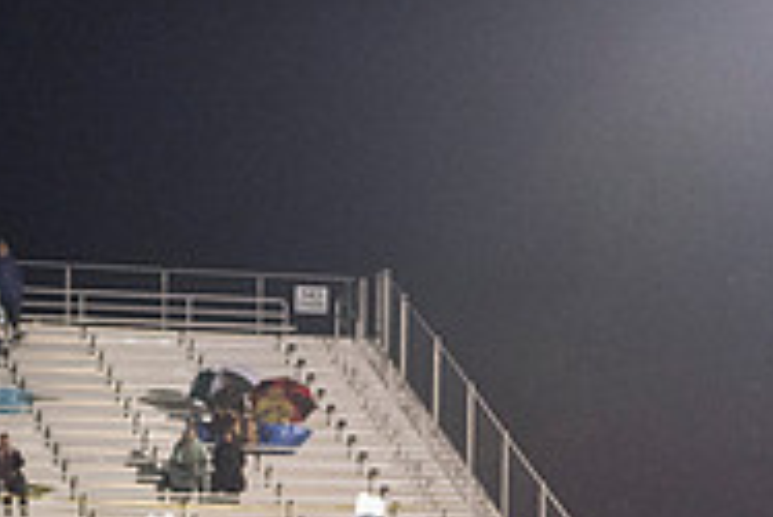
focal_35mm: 217
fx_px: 4663
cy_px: 747
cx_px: 174
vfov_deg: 6.3
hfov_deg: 9.5
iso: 5000
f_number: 5.6
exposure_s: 1/200
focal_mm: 70
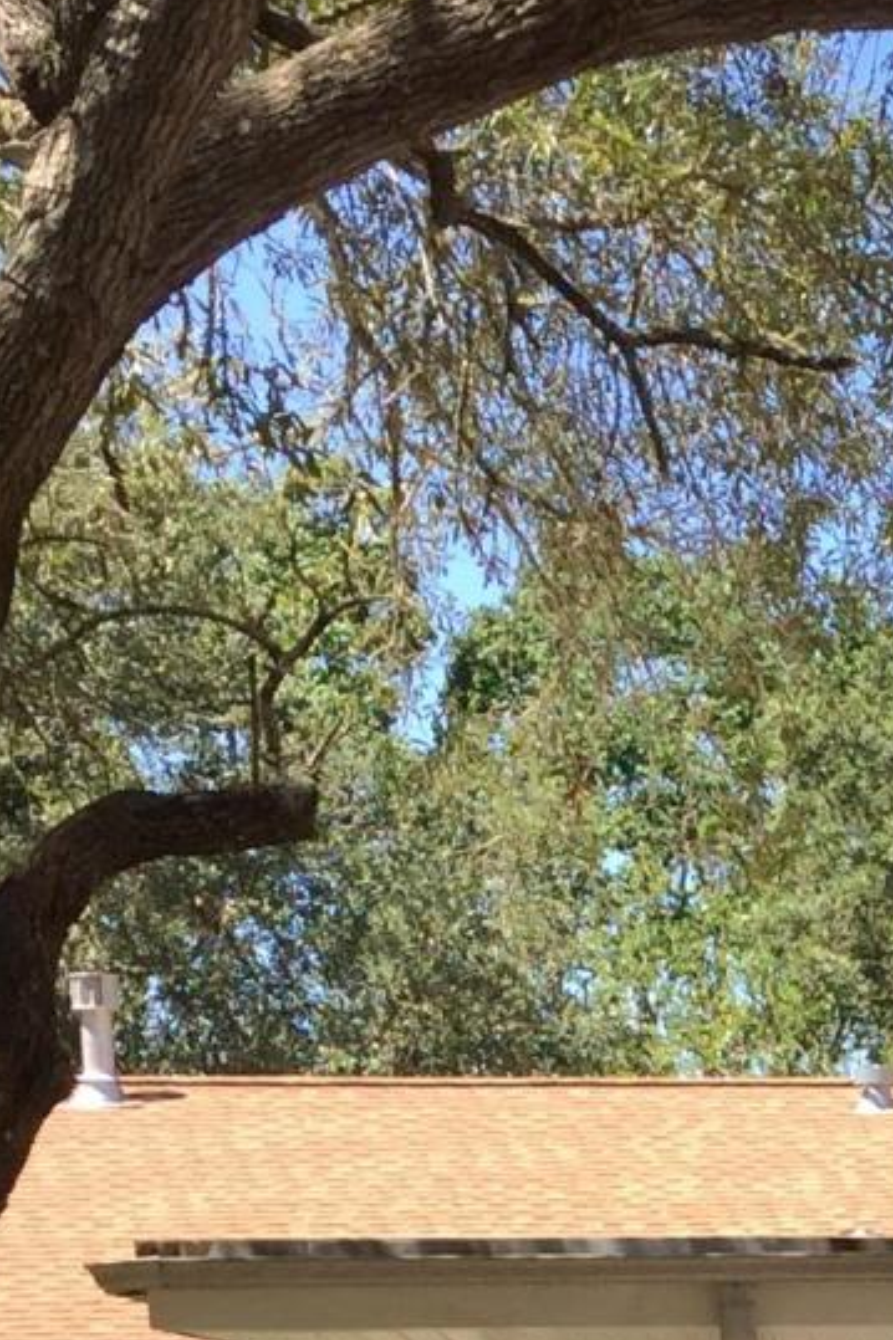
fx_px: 4170
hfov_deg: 11.5
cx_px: 1517
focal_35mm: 112
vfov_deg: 17.1
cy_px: 1770
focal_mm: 4.15
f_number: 2.2
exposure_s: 1/542
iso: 32
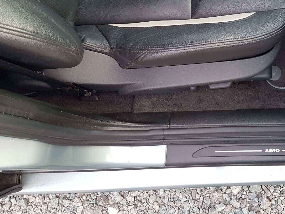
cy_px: 51
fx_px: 370
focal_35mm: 45
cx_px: 205
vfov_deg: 31.5
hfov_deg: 41.1
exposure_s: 1/25
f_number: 1.7
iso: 160
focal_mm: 4.2
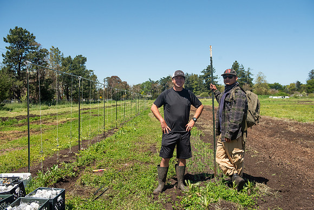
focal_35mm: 32
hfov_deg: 58.7
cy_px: 105
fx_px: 279
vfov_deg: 41.1
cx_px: 157
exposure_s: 1/4000
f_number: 4.5
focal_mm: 32
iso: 500
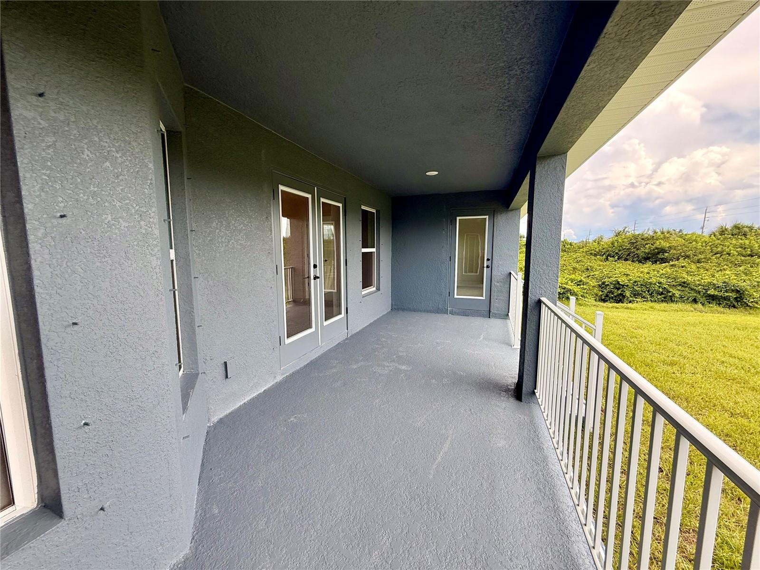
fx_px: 307
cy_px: 285
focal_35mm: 14
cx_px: 380
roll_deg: -0.2
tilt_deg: -6.5
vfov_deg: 85.7
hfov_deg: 102.1
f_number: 2.2
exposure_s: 1/393
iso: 64
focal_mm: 2.22
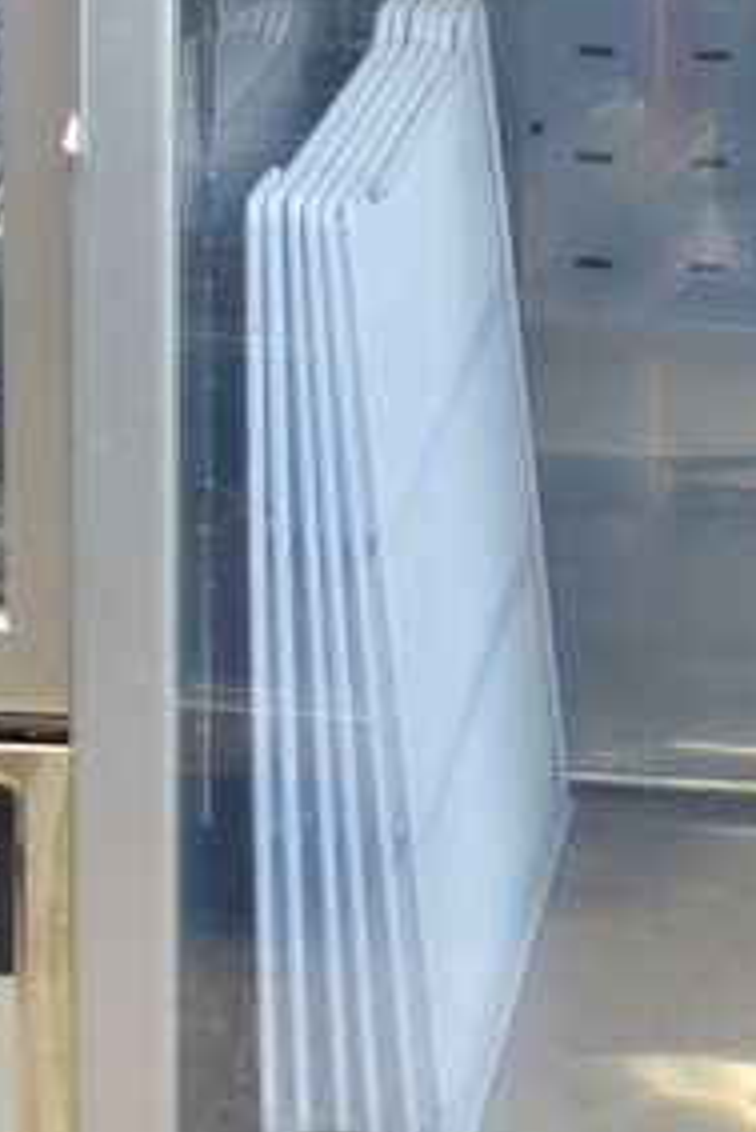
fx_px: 4424
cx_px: 616
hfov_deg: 9.7
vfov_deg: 14.0
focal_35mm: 141
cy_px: -366
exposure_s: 1/50
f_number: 4.2
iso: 720
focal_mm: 29
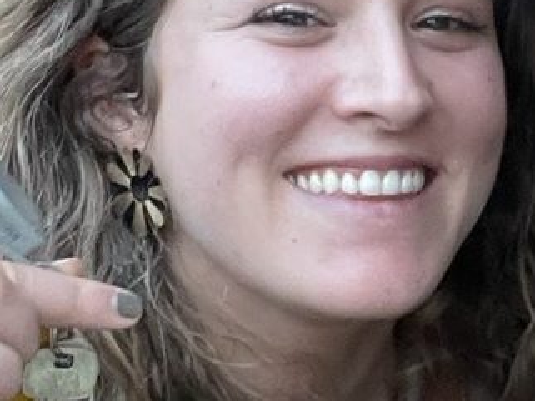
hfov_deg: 17.2
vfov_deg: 13.2
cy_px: 203
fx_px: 1732
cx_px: 508
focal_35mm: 112
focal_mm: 2.71
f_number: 2.2
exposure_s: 1/35
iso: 400
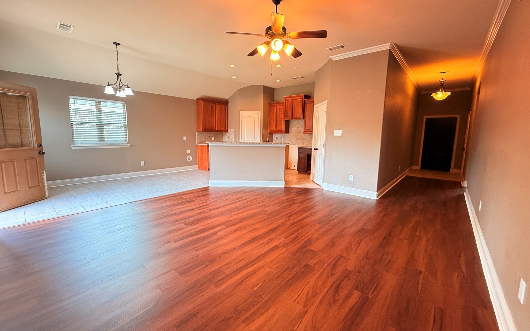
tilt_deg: -6.8
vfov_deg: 74.8
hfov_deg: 101.5
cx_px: 263
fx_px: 217
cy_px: 162
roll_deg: -1.1
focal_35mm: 15
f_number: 2.2
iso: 400
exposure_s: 1/60
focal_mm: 2.22
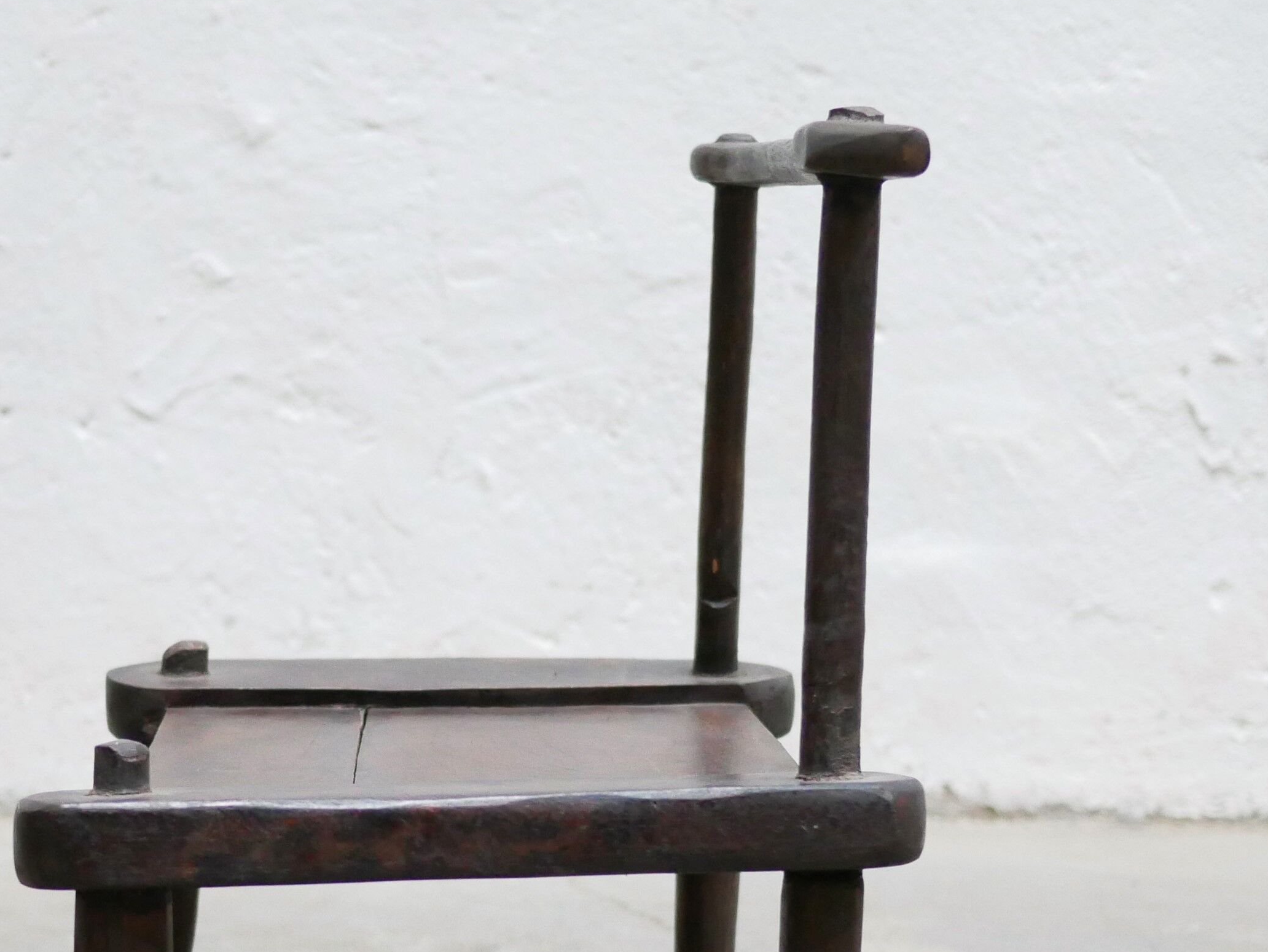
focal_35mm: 89
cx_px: 476
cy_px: 736
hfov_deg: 22.0
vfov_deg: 16.5
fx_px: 3262
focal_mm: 20
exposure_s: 1/60
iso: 1600
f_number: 1.7
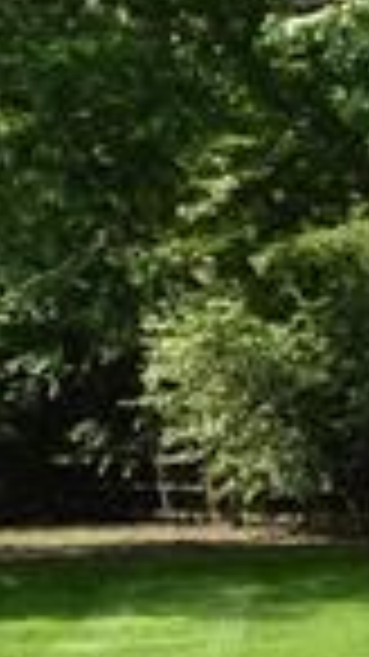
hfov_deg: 6.5
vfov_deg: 17.1
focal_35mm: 125
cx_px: 1719
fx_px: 2177
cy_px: 497
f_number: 9
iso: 320
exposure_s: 1/200
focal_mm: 17
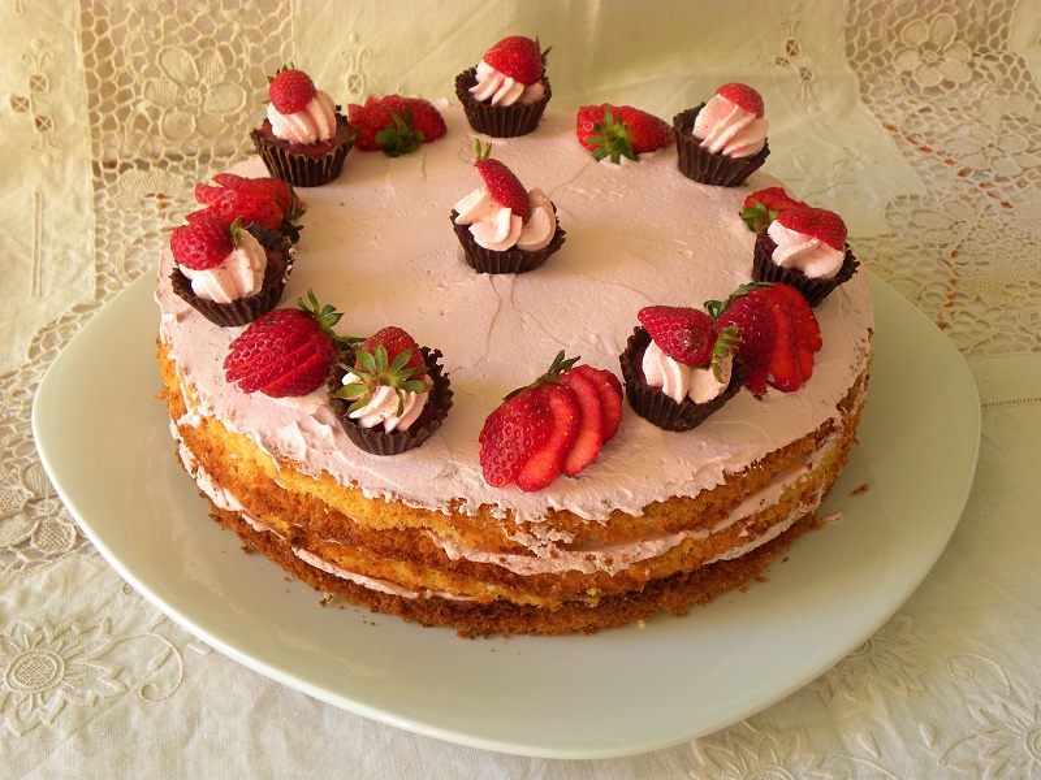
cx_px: 520
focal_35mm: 52
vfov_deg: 28.0
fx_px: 1564
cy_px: 390
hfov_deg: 36.8
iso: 124
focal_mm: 9.2
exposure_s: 1/65.1
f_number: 3.5
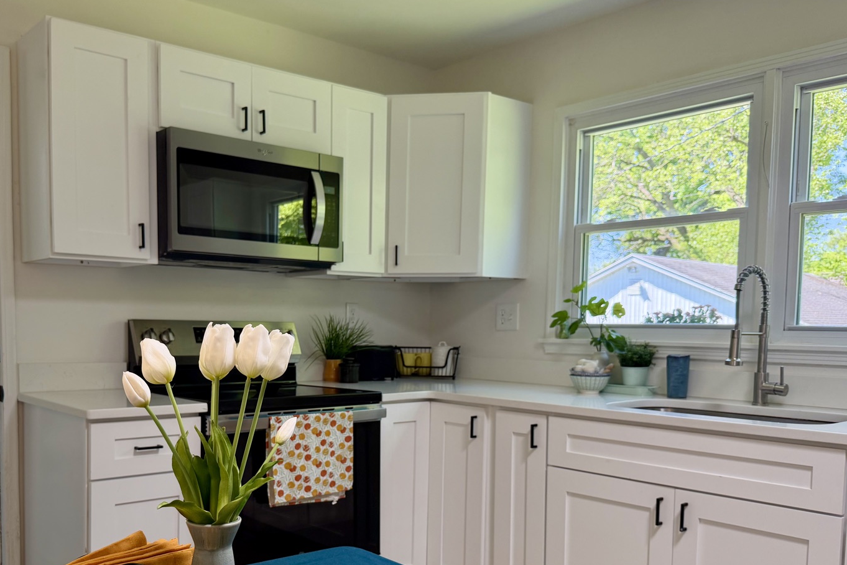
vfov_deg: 39.4
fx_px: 776
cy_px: 386
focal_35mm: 33
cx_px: 318
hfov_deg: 56.5
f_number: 1.78
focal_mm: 6.76
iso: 125
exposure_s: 1/194
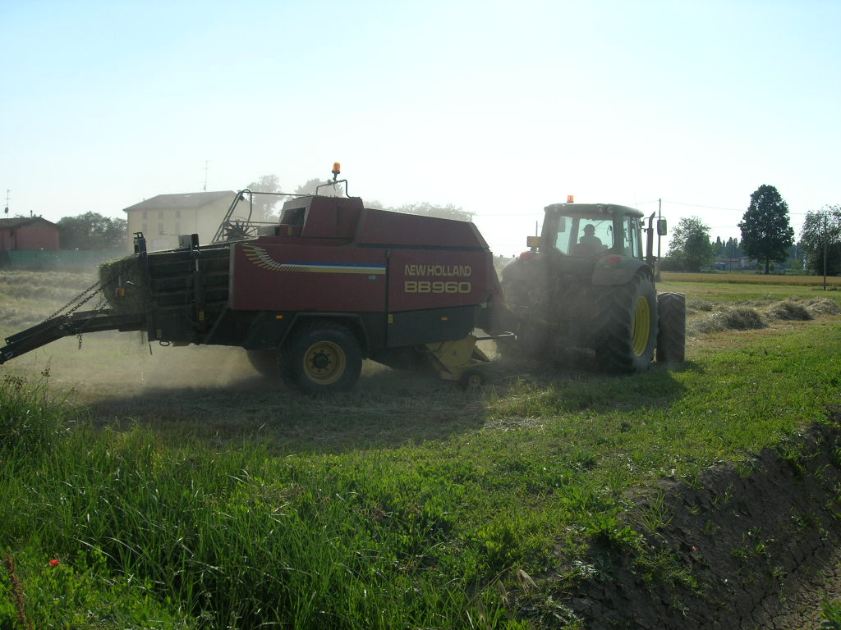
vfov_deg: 37.7
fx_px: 923
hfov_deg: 49.0
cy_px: 315
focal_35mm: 38
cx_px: 420
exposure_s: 1/665
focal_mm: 7.8
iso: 64
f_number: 4.8
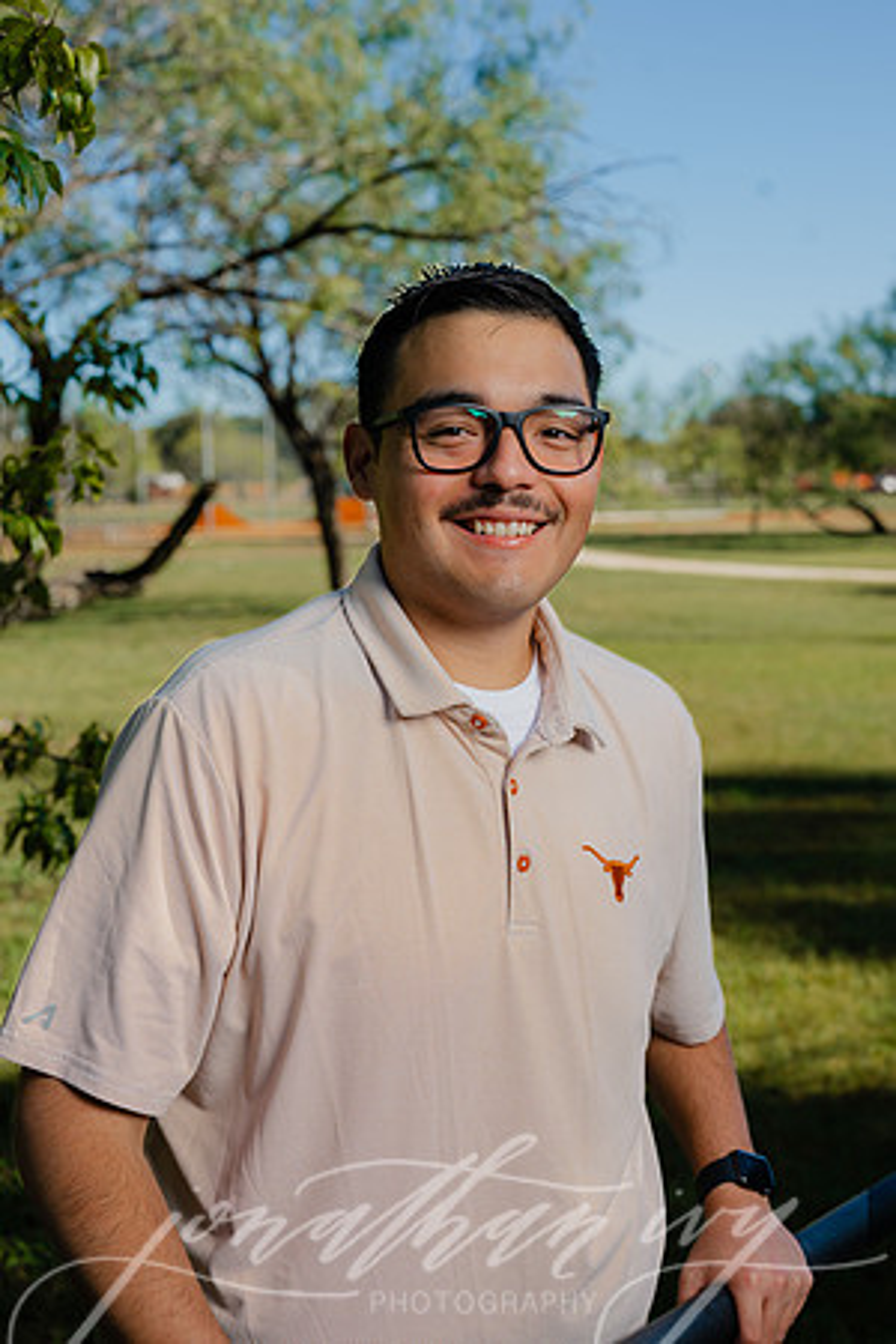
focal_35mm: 50
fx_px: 1867
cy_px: 672
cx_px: 448
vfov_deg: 39.6
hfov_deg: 27.0
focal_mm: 50
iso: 64
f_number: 5.6
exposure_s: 1/200
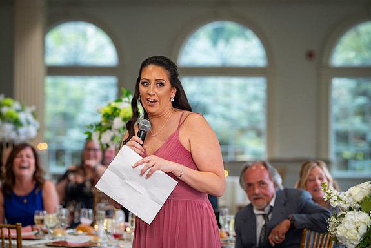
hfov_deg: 15.1
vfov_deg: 10.1
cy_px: 124
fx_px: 1402
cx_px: 186
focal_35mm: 136
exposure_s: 1/80
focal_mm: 135
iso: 1000
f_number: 4
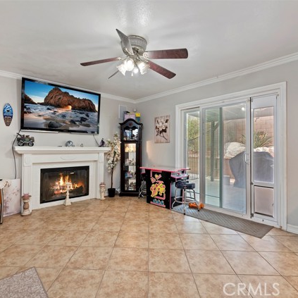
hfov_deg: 80.7
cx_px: 144
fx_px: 175
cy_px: 149
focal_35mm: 18
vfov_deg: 80.7
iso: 500
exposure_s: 1/8
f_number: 10
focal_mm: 14
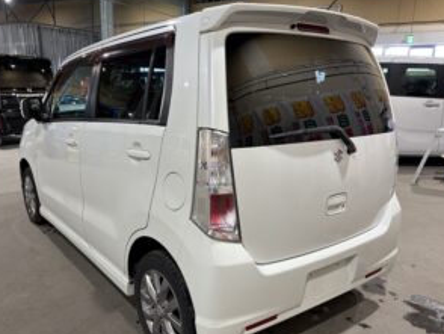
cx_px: 195
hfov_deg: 58.1
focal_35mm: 31
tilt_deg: -11.8
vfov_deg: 45.5
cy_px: 179
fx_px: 398
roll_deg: +0.1
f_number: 1.6
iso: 80
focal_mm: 5.96
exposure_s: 1/50
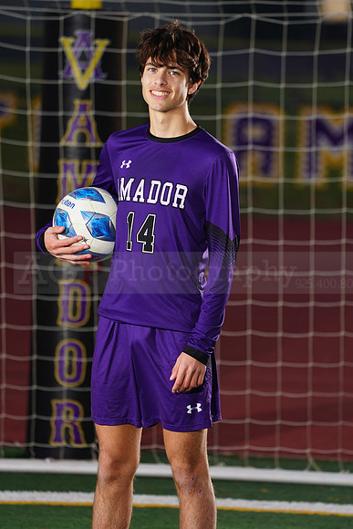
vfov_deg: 5.9
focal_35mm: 352
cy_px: 264
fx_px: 5174
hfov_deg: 3.9
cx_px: 176
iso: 200
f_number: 7.1
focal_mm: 352
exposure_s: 1/200
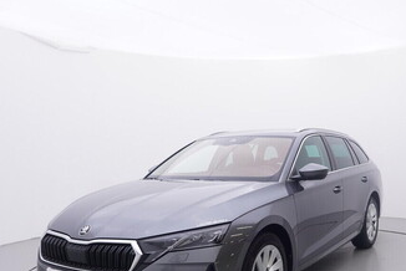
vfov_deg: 34.5
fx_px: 427
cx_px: 262
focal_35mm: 38
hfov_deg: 50.2
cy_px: 204
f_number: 5
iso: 200
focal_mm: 15
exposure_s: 1/80
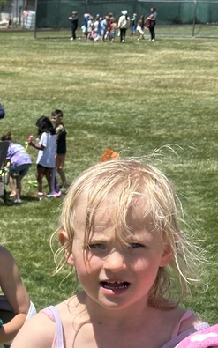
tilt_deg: -18.4
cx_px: -100
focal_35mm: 132
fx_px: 1254
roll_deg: -2.5
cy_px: 375
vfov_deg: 15.4
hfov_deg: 9.7
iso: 64
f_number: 1.78
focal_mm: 6.86
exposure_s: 1/3597
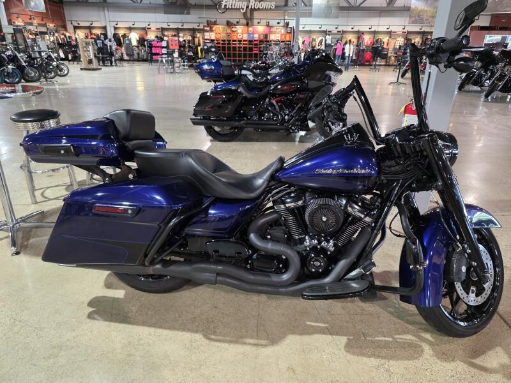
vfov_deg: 58.9
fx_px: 340
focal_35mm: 23
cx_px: 256
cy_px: 192
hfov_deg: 73.9
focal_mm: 6.3
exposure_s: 1/120
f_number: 1.7
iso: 800
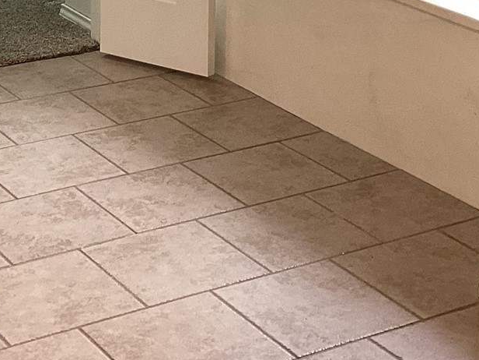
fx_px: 1425
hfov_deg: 19.0
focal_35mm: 103
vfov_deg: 13.6
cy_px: -162
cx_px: 139
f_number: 2.4
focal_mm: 3.3
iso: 64
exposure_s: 1/50
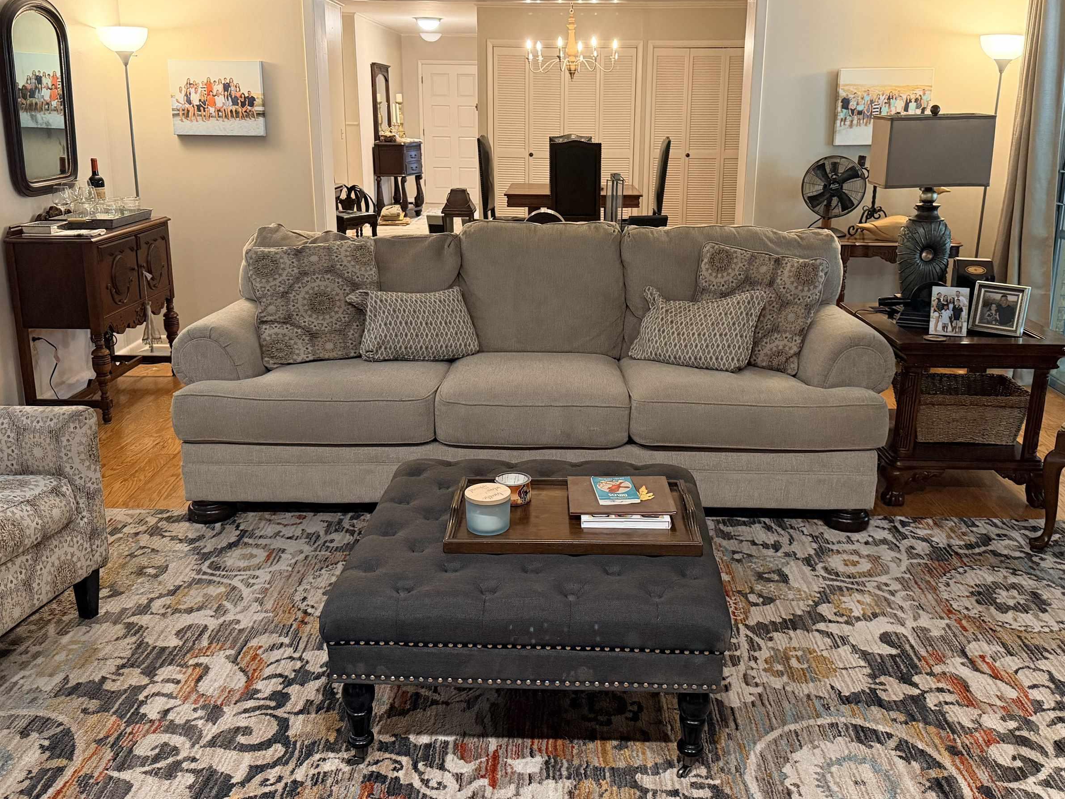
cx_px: 558
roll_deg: +0.0
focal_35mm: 31
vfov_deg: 45.3
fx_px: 954
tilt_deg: -13.8
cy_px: 335
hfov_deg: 58.3
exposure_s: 1/60
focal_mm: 6.76
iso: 500
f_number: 1.78
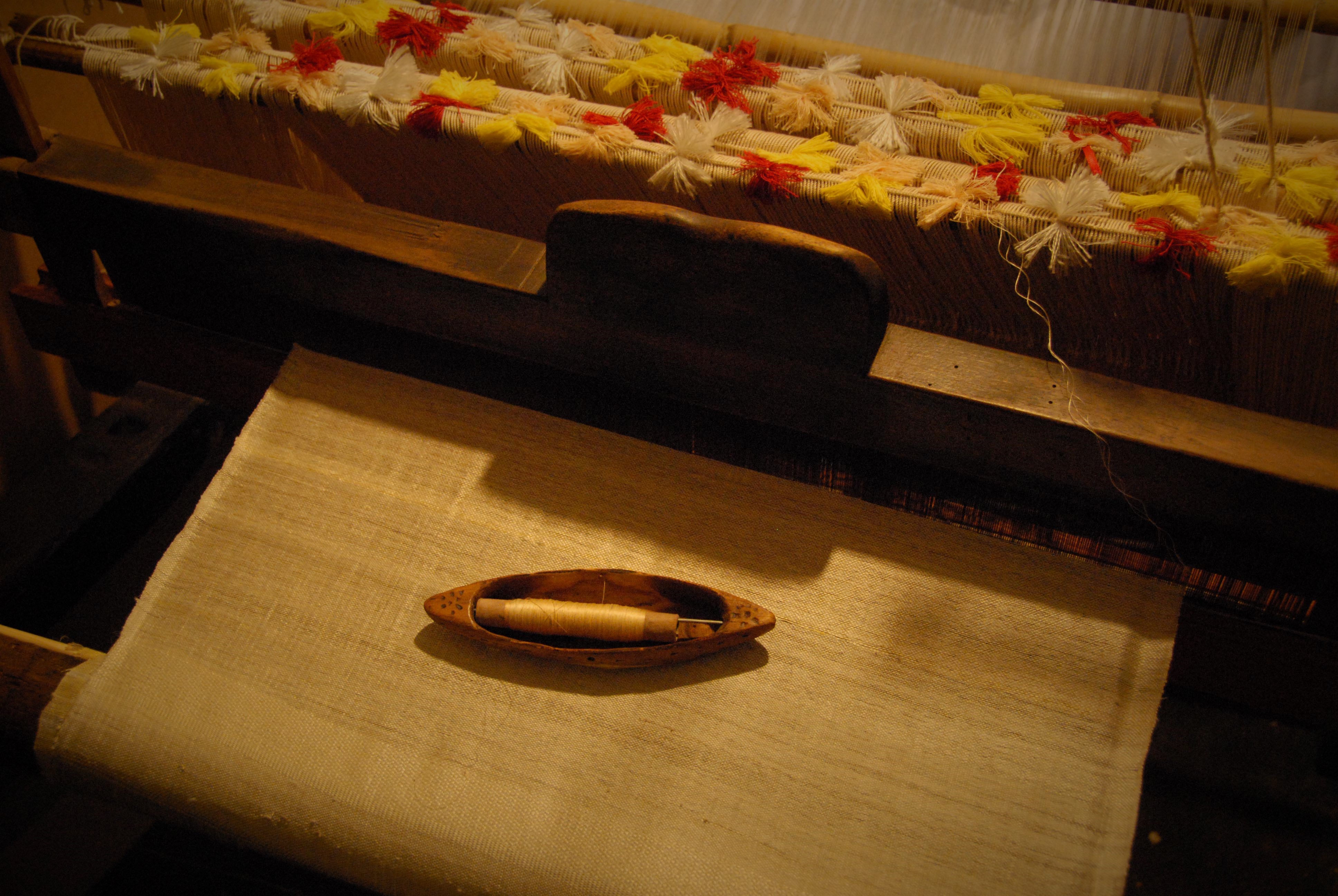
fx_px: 1451
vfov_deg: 34.3
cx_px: 669
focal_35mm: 39
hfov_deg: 49.5
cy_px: 448
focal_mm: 26
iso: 1600
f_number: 4
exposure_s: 1/15
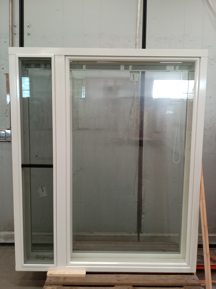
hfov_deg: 51.4
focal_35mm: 27
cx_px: 108
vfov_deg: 65.3
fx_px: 225
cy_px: 144
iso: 608
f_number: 1.8
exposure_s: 1/25
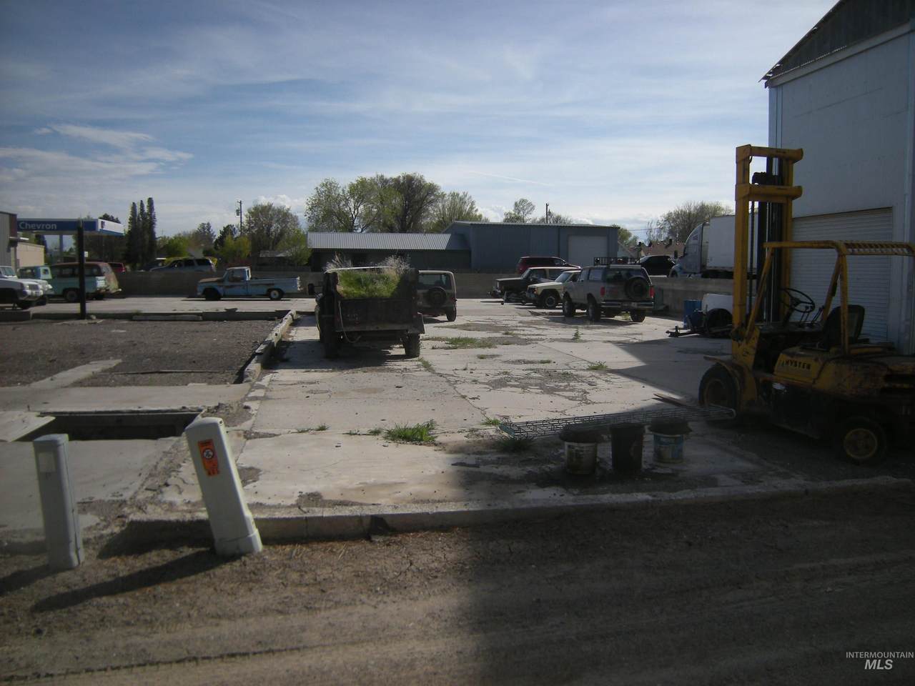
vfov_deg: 49.7
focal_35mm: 28
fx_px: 740
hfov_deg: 63.4
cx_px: 458
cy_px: 343
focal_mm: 4.7
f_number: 5.6
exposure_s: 1/563
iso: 64
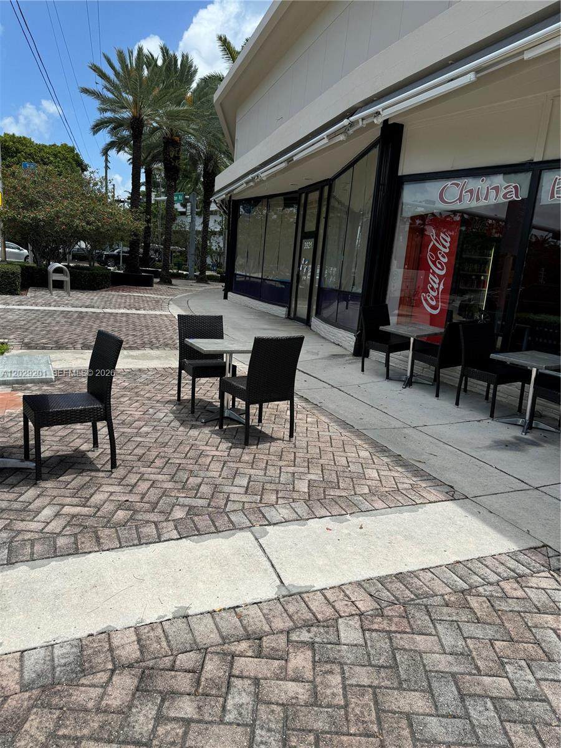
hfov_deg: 56.8
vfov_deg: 71.6
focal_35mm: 24
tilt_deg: -12.3
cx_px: 280
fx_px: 519
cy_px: 374
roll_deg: -3.6
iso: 80
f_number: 1.78
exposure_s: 1/4608
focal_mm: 6.76
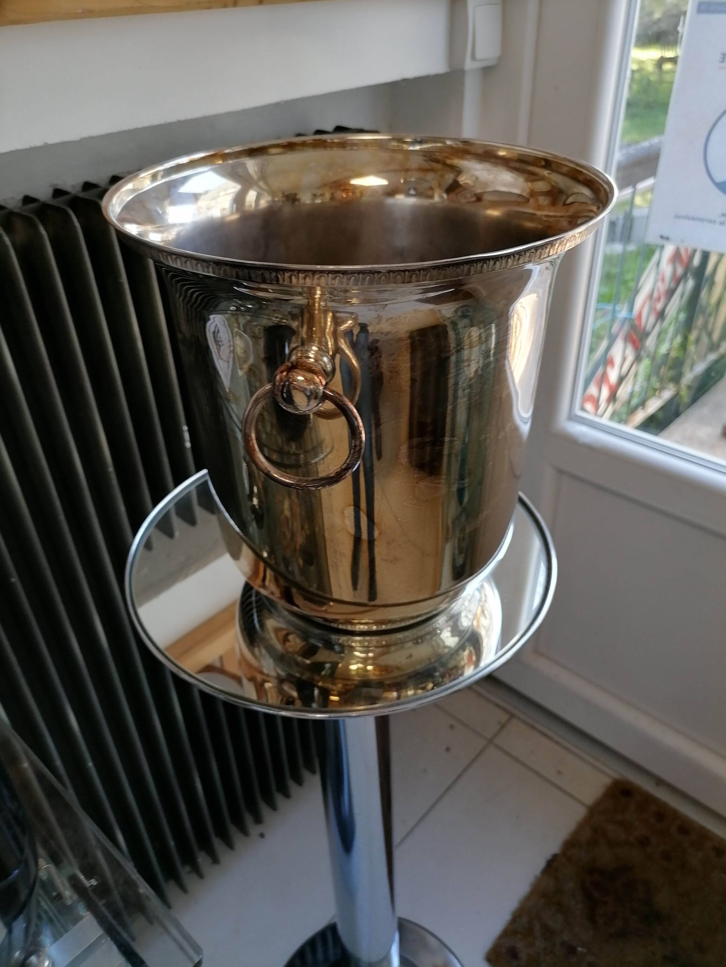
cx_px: 363
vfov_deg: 67.3
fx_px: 727
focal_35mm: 26
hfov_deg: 53.1
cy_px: 484
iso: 100
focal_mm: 5.4
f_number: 1.8
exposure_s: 1/50
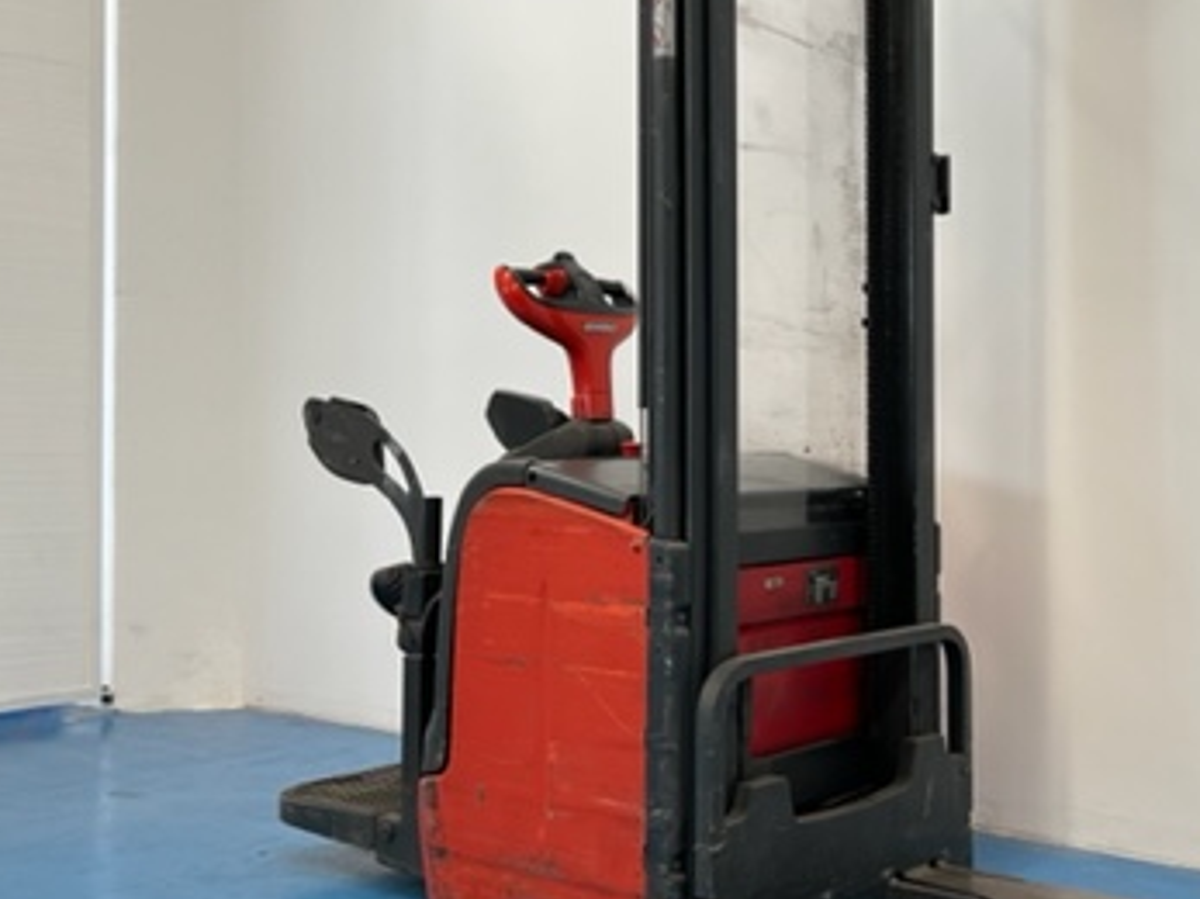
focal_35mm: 48
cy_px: 377
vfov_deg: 30.2
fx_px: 1663
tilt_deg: +1.6
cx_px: 858
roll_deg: -0.1
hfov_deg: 38.9
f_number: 1.5
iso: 80
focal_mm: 5.7
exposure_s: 1/121
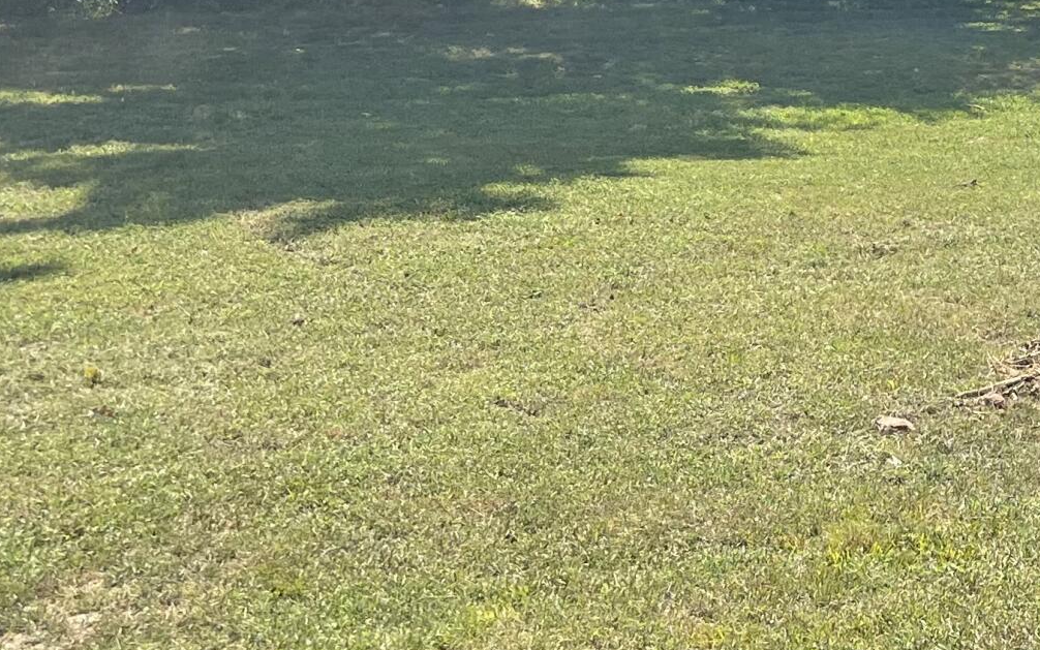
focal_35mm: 79
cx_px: 1131
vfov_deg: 15.3
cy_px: -305
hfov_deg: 24.5
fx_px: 2239
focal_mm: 5.1
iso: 32
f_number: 1.6
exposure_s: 1/1912
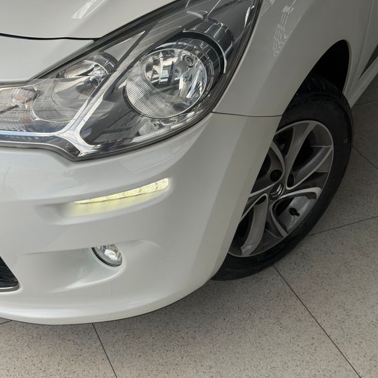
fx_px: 704
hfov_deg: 29.9
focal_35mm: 57
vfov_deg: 30.0
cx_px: 134
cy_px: 190
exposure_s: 1/1484
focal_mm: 6.76
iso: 64
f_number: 1.78
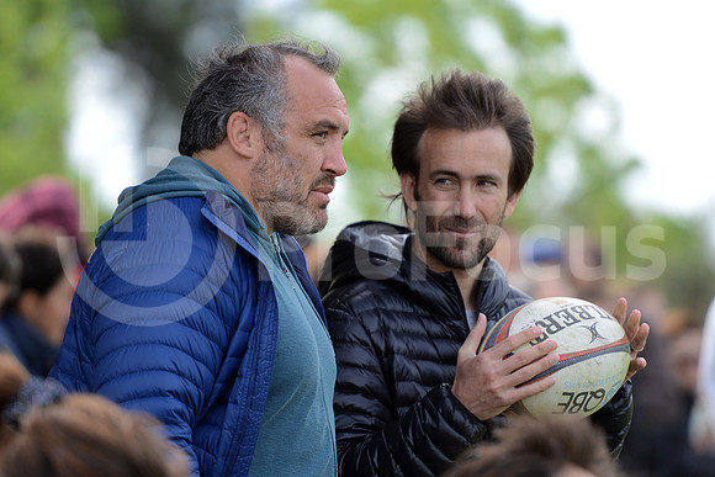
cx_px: 358
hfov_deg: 7.6
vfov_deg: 5.1
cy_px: 238
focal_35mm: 270
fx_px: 5364
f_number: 4
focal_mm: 270
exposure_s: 1/400
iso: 400
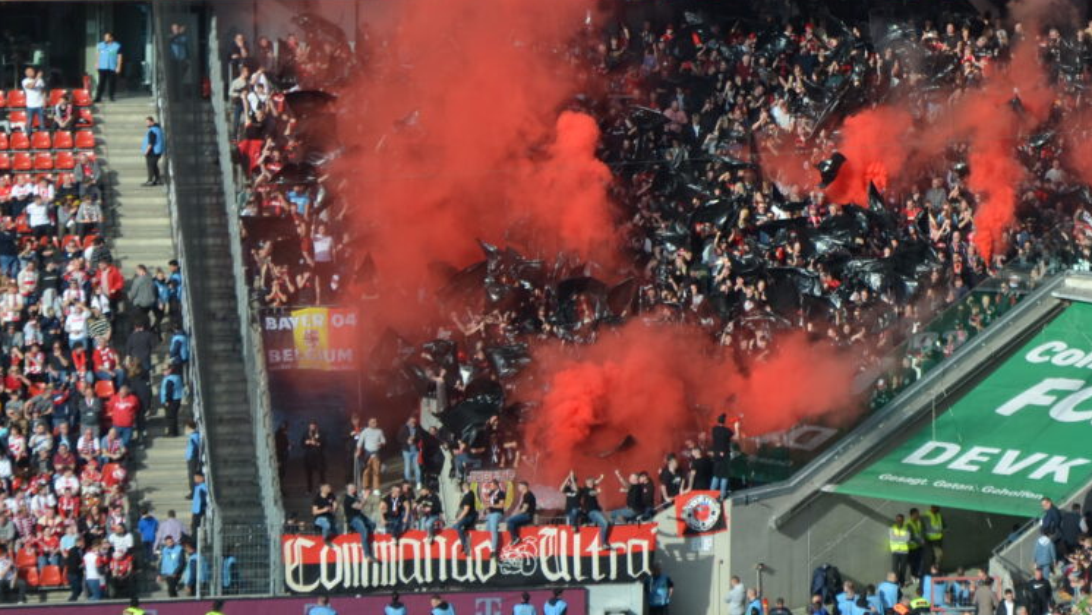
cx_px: 978
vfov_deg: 4.5
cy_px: -85
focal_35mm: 269
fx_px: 7791
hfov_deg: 8.0
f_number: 6.3
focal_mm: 80
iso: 200
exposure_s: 1/640
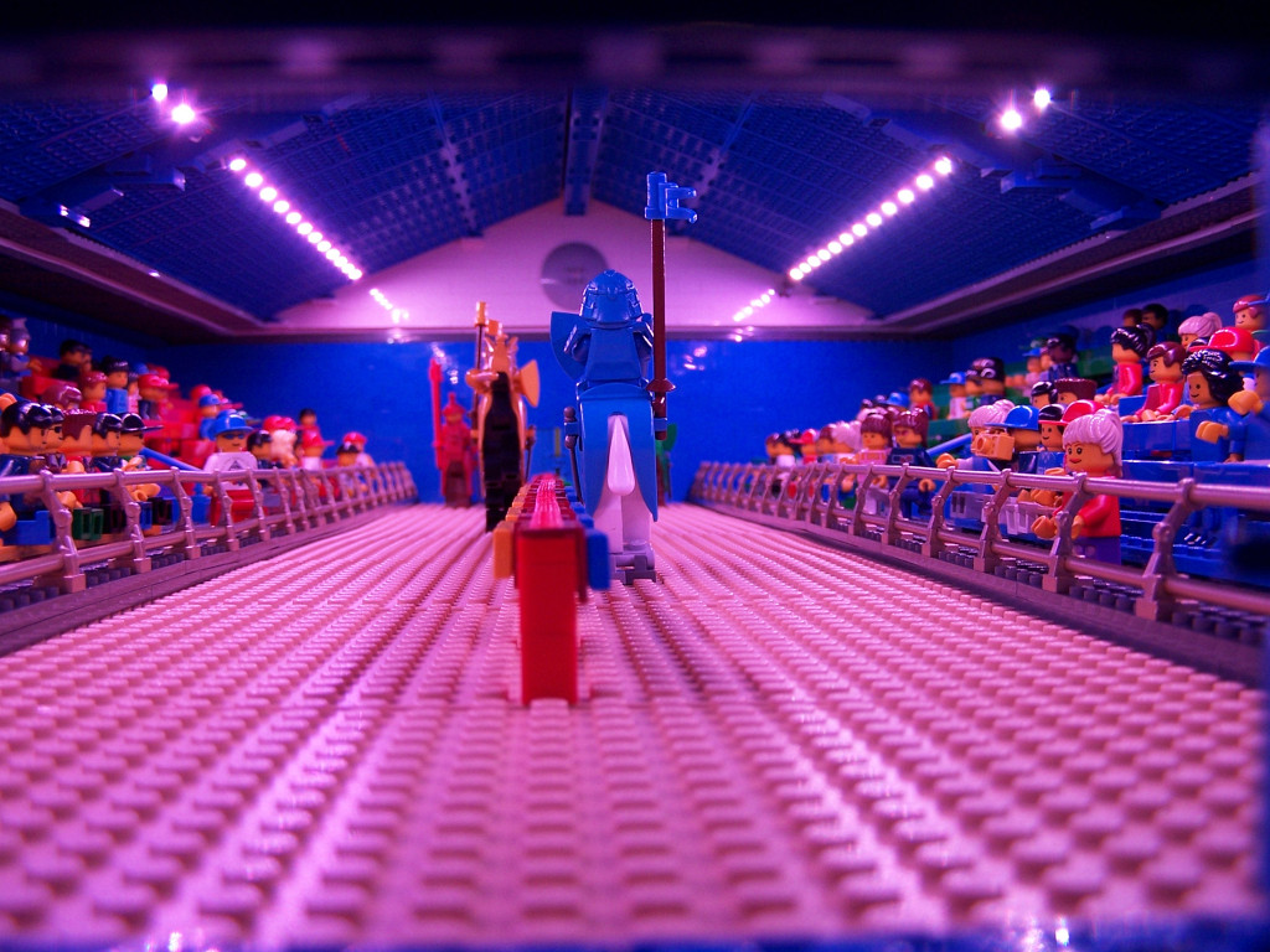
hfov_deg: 49.0
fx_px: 1394
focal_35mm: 38
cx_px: 635
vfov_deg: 37.7
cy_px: 476
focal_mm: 6.3
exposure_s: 1/15
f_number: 2.8
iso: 80
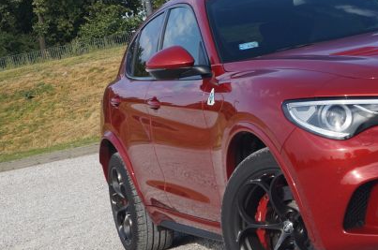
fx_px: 1037
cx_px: 329
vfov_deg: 13.7
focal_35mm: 99
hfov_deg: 20.3
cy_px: 75
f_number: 8
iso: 100
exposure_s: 1/200
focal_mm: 26
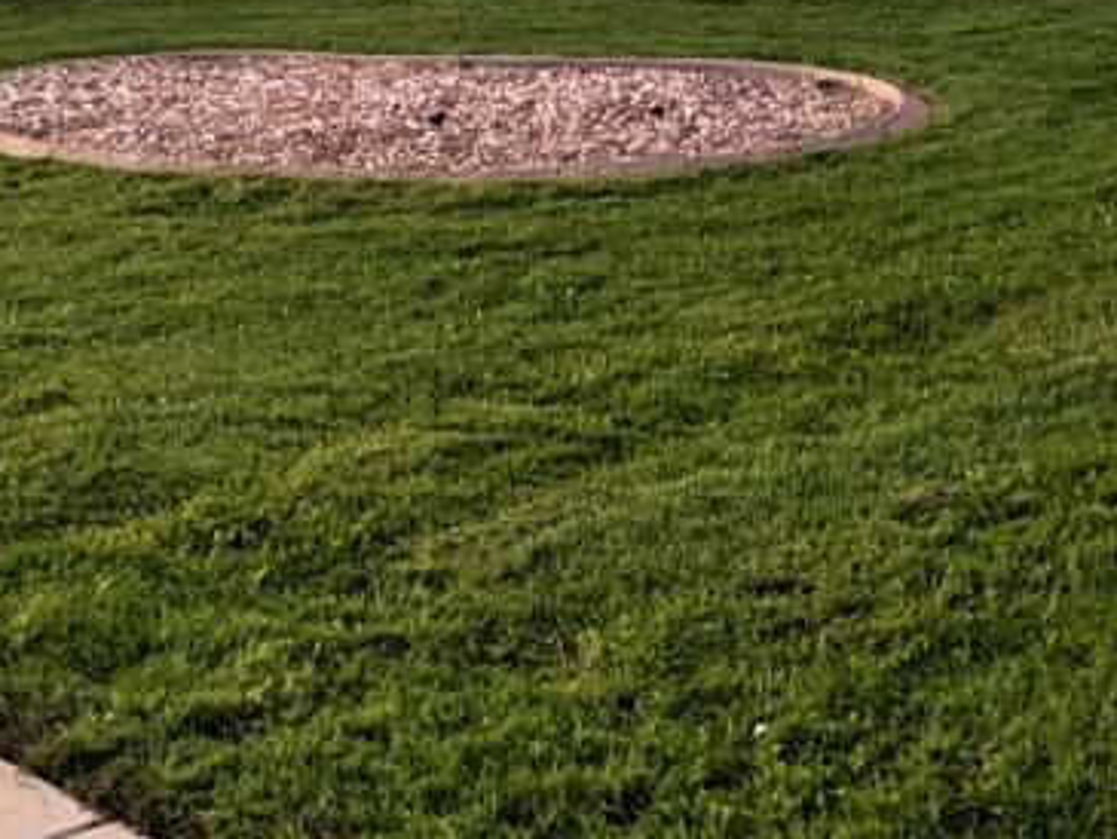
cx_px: 949
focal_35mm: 73
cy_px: -263
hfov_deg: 26.0
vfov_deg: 18.7
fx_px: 2356
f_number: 1.8
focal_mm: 4.25
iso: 160
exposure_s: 1/60
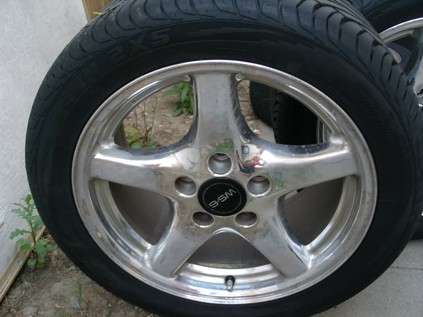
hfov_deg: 49.0
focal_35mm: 38
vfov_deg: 37.7
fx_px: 464
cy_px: 158
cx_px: 212
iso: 100
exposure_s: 1/40
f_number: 2.8
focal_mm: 7.8
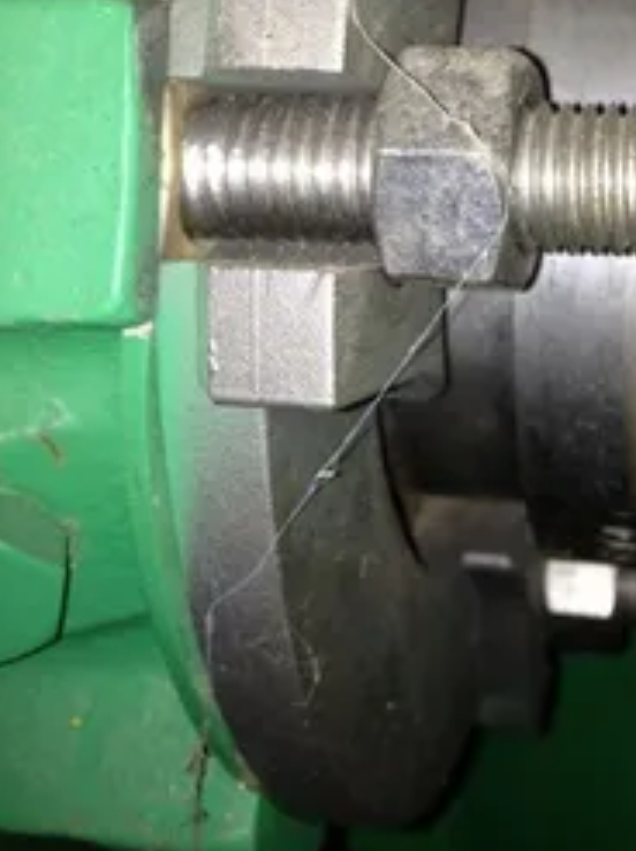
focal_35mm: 57
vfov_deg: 33.3
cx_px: 477
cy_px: 232
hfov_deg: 25.3
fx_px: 1399
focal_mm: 4.28
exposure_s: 1/47
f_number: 2.4
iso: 50
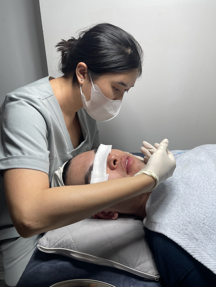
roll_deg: +0.6
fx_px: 208
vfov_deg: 69.4
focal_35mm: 25
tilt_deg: -25.8
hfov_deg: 54.9
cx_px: 108
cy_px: 144
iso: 32
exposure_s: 1/108
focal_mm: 5.1
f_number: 1.6
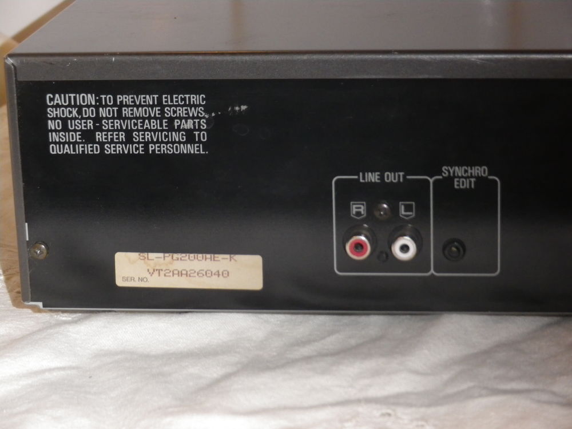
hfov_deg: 18.4
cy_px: 214
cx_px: 286
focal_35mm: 107
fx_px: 1768
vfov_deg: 13.8
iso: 400
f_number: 5.1
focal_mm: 19.1
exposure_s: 1/80
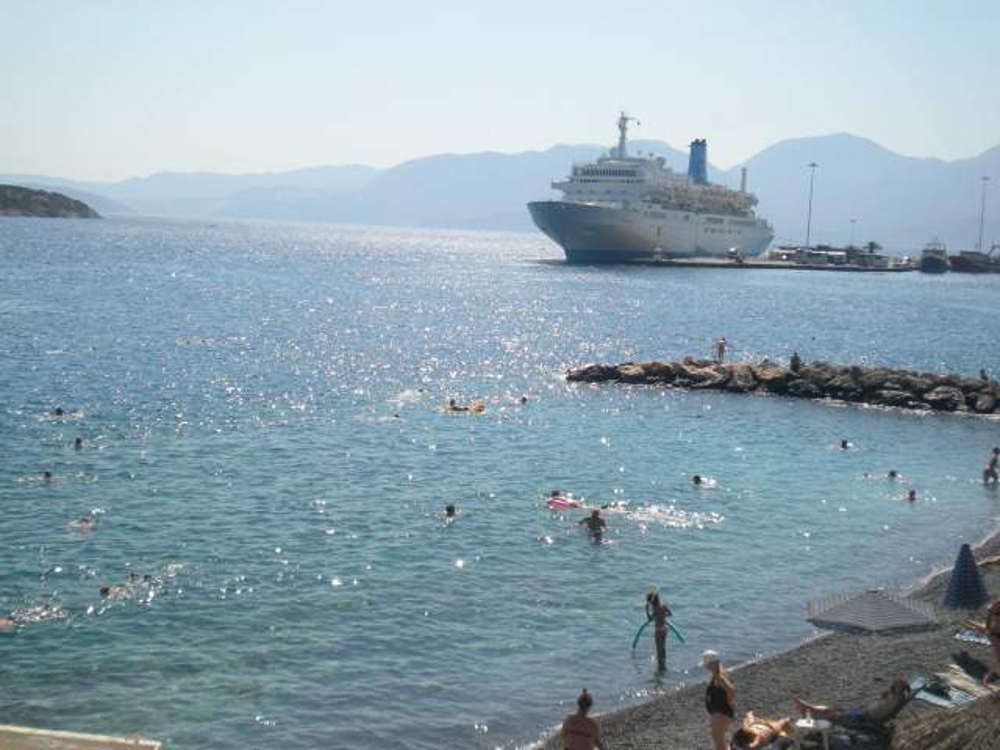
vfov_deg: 28.0
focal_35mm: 52
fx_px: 1502
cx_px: 500
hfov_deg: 36.8
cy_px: 375
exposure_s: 1/821
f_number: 5.6
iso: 80
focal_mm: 9.3
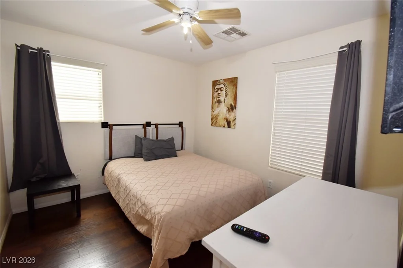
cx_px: 202
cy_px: 134
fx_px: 168
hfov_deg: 100.4
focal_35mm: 15
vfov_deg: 77.3
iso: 720
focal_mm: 10
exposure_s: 1/125
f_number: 5.6
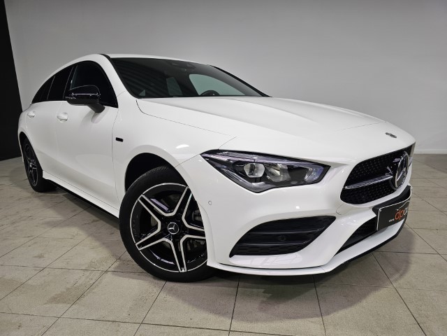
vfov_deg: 58.9
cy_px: 168
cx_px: 224
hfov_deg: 73.9
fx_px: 297
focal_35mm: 23
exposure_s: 1/100
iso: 32
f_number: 1.7
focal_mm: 6.3
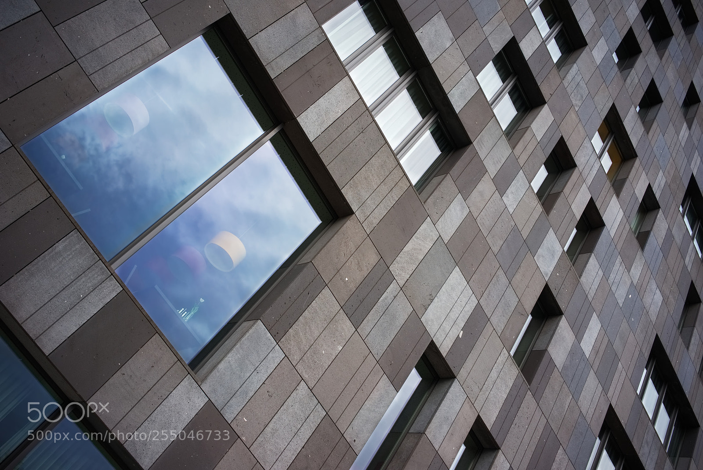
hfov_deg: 54.4
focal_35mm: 35
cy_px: 235
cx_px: 352
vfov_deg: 37.9
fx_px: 684
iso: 125
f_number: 5.6
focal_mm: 35
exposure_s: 1/60
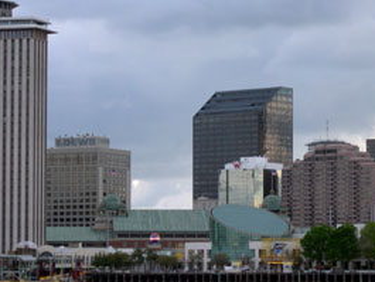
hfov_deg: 11.5
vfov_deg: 8.6
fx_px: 1864
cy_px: 167
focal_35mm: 172
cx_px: 225
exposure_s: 1/91.3
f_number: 4.9
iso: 100
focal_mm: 24
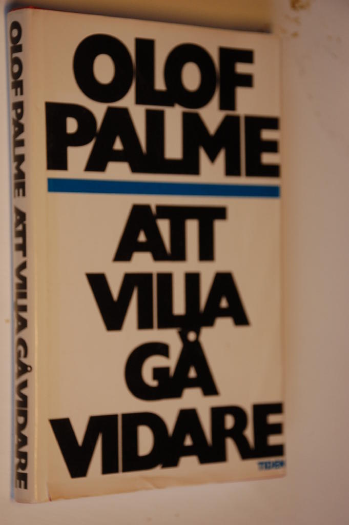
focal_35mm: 99
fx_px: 1442
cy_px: 262
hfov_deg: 13.8
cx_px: 174
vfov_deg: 20.6
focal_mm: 66
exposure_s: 1/125
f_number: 5.3
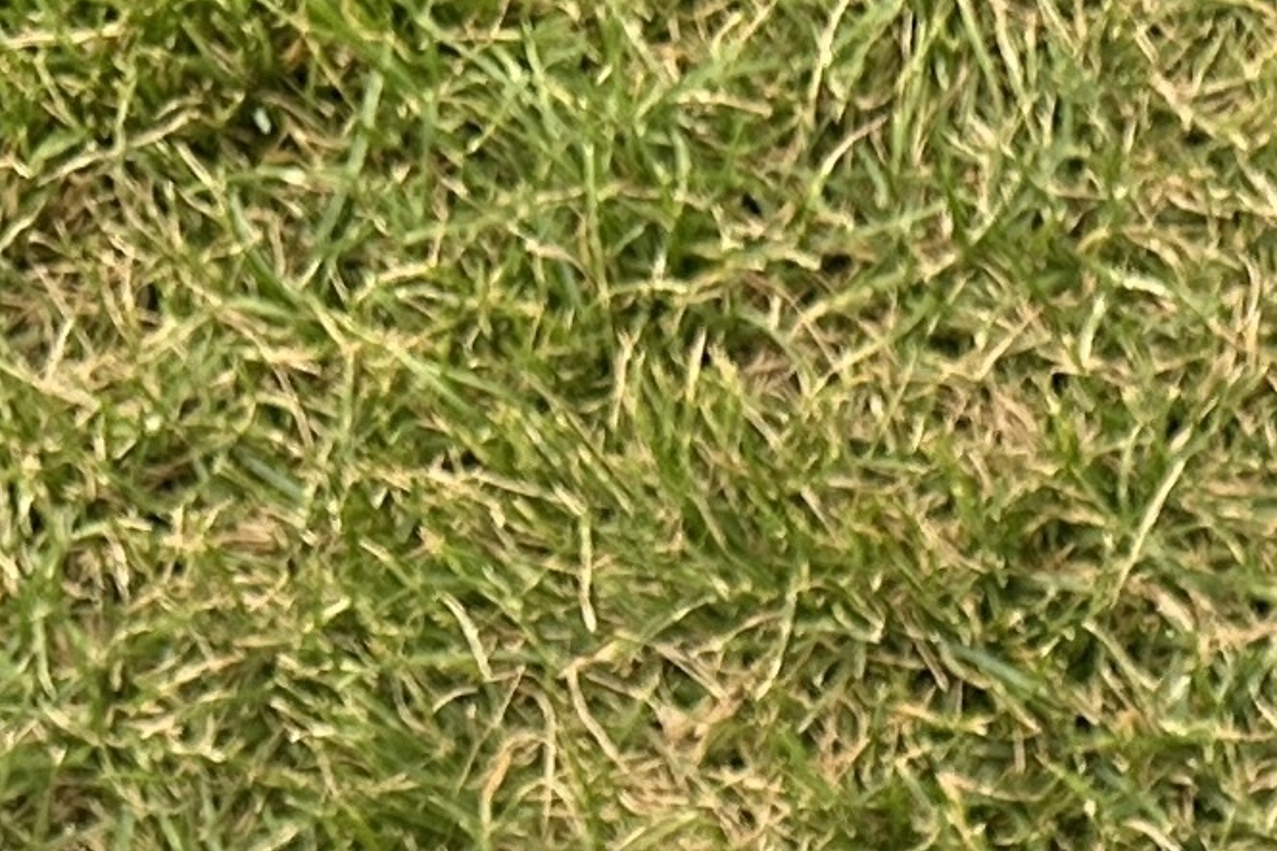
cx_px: 2049
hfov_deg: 13.4
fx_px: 5035
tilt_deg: -71.0
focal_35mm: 142
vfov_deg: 8.0
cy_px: 2716
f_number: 1.78
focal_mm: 6.86
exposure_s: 1/496
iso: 80
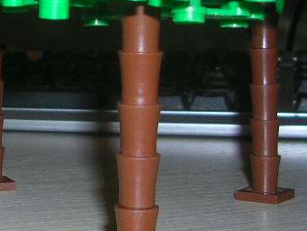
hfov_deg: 17.4
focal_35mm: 106
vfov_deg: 13.9
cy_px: 30
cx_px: -97
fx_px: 941
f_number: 2.8
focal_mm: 5.8
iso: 50
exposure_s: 1/60.1
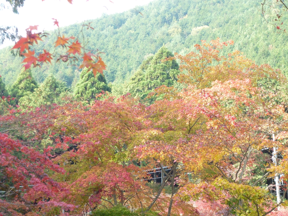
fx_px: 624
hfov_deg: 26.0
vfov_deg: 19.6
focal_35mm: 75
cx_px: 149
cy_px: 109
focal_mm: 12.7
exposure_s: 1/80
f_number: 4.7
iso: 125
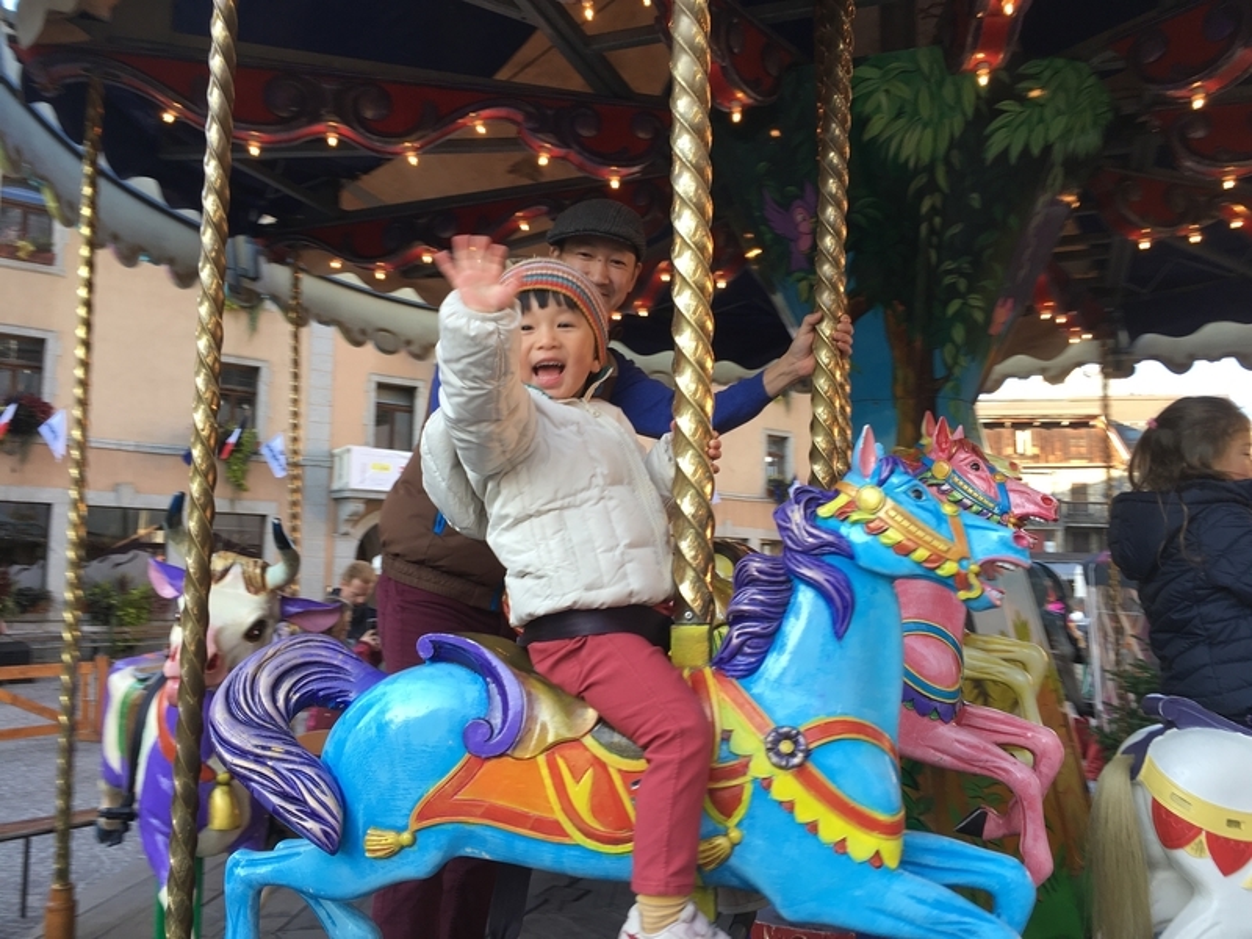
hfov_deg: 61.7
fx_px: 1049
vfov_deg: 48.2
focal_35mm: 29
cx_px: 626
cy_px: 470
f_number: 2.2
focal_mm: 4.15
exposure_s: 1/105
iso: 25
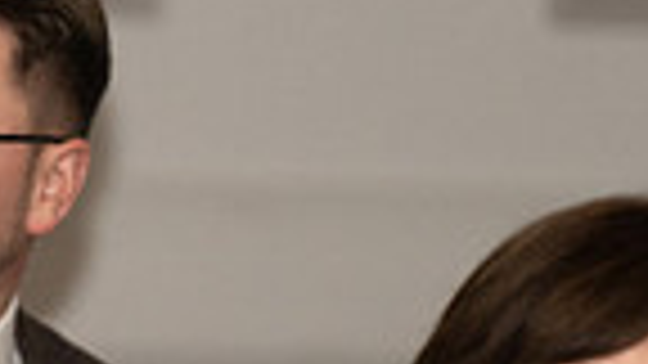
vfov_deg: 1.2
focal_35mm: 1051
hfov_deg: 2.1
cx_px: -298
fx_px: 18059
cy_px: 258
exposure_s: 1/160
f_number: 2.8
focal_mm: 195
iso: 400
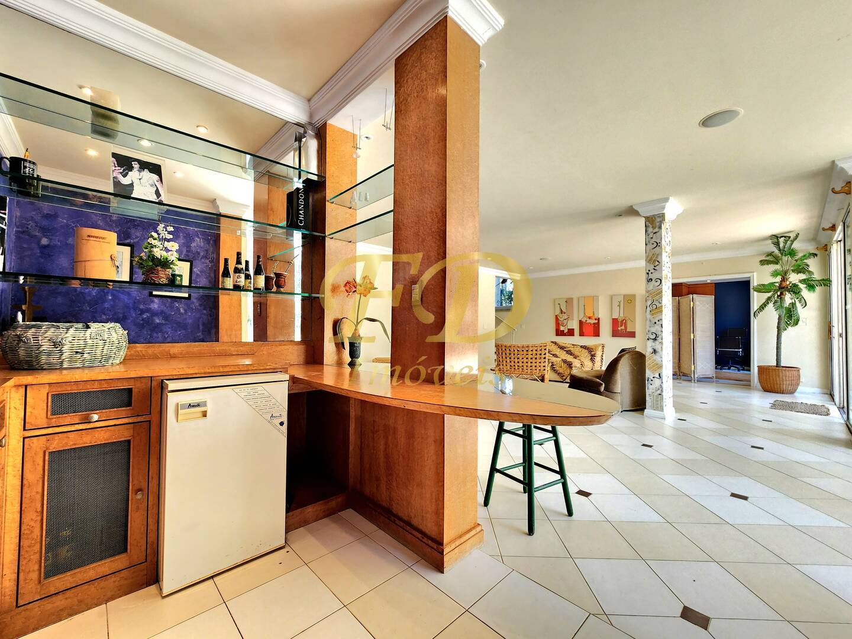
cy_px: 320
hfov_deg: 106.2
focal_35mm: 13
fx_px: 320
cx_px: 426
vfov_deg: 89.9
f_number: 2.2
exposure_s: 1/60.2
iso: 80
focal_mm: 2.2
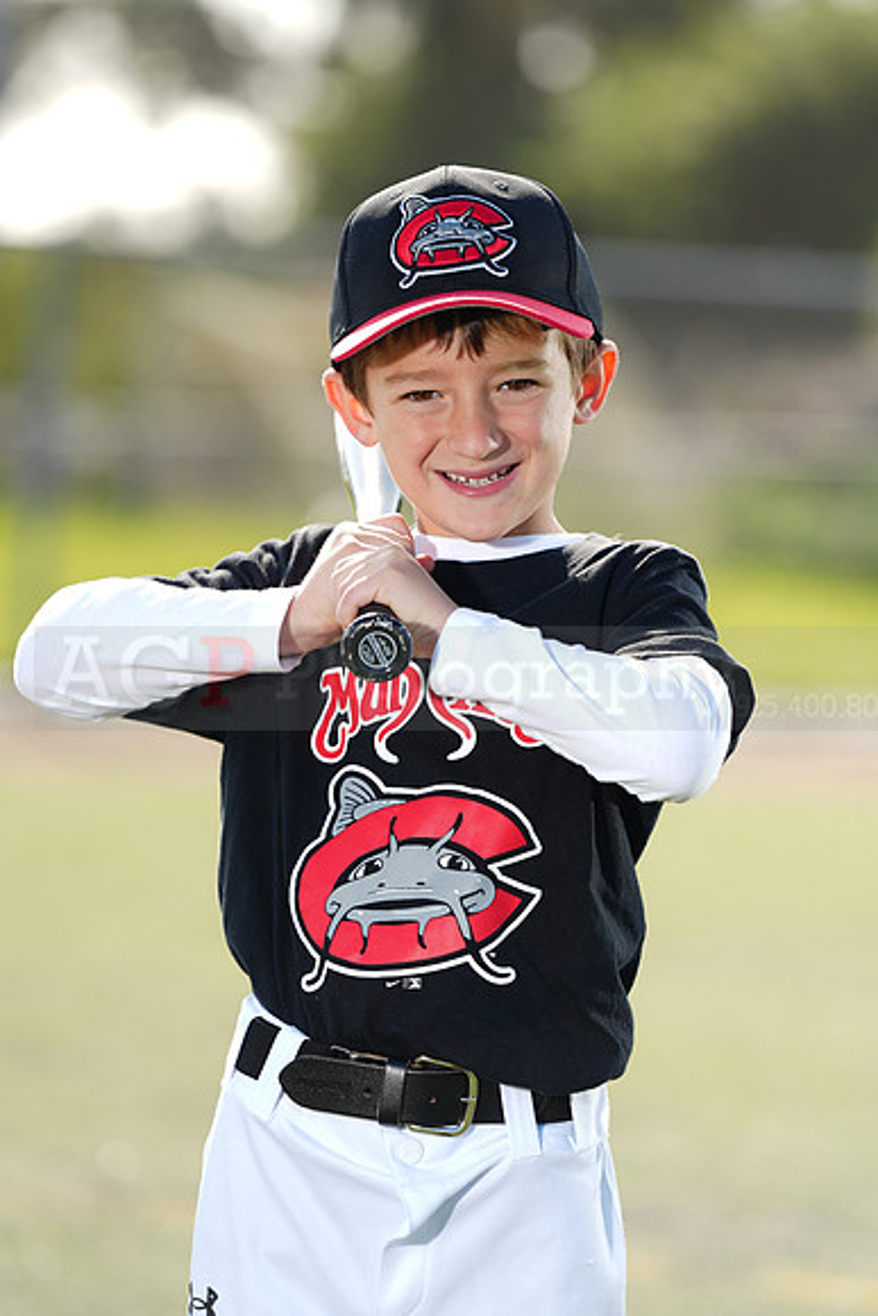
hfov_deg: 6.9
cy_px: 658
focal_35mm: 200
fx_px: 7312
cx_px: 439
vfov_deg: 10.3
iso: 64
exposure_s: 1/250
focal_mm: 200
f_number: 4.5
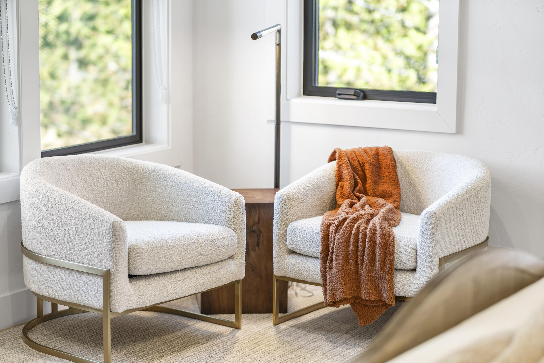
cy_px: 182
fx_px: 1284
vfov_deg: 16.1
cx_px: 272
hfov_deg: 23.9
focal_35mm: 85
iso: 100
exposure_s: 1/4
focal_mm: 85
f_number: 1.8
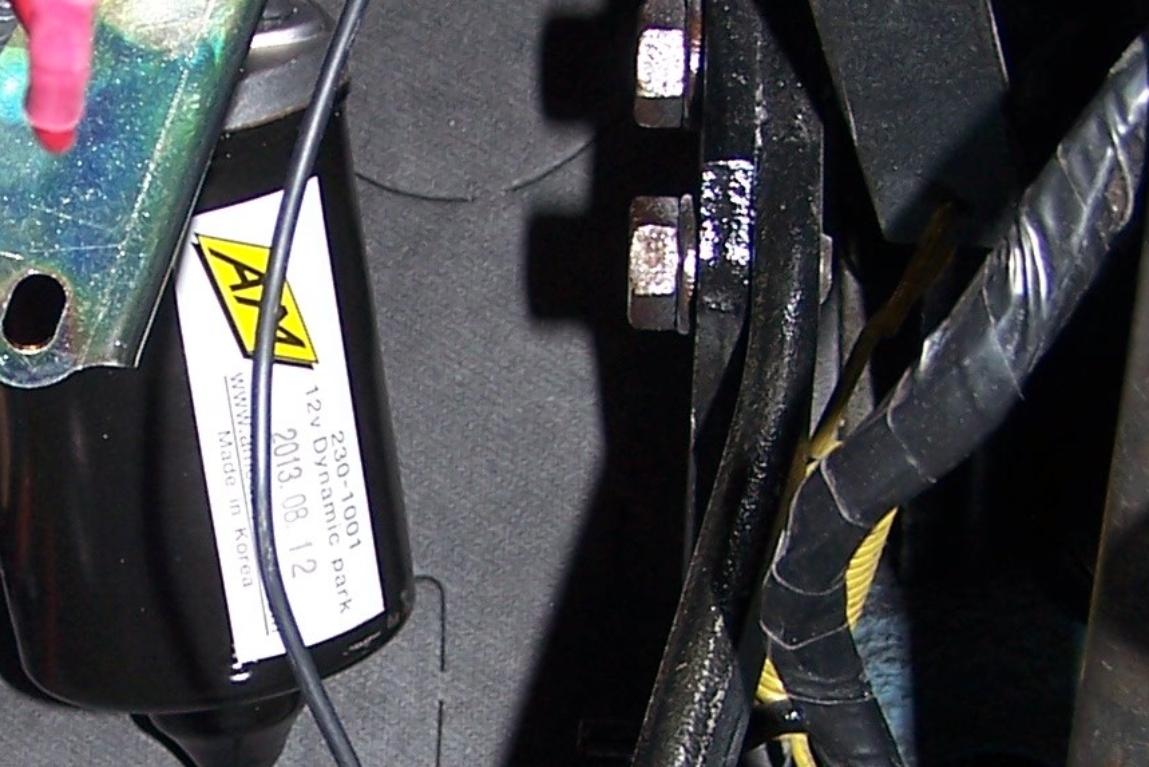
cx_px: 103
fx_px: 3384
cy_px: 612
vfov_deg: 12.9
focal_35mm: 106
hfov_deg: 18.9
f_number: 2.8
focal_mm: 6.3
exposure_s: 1/60
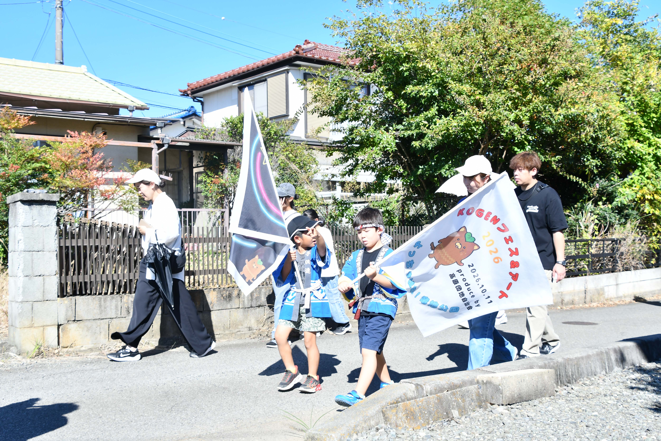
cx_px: 330
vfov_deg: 34.2
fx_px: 716
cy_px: 220
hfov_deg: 49.6
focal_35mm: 39
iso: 160
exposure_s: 1/320
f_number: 7.1
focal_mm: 26
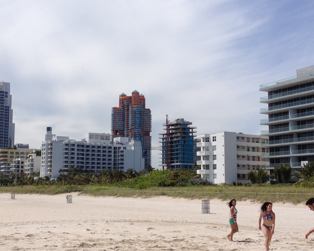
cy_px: 133
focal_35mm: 58
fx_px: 539
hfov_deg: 32.5
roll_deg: -0.7
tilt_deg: +4.5
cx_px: 152
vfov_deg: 26.2
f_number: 2.4
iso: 50
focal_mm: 4.28
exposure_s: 1/3953
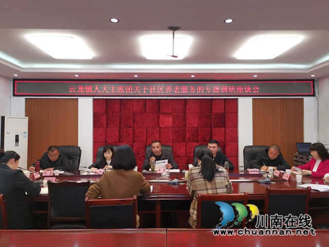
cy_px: 124
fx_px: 257
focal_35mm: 27
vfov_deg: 51.4
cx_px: 164
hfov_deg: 65.3
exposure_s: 1/100
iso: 100
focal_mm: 5.58
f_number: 1.8
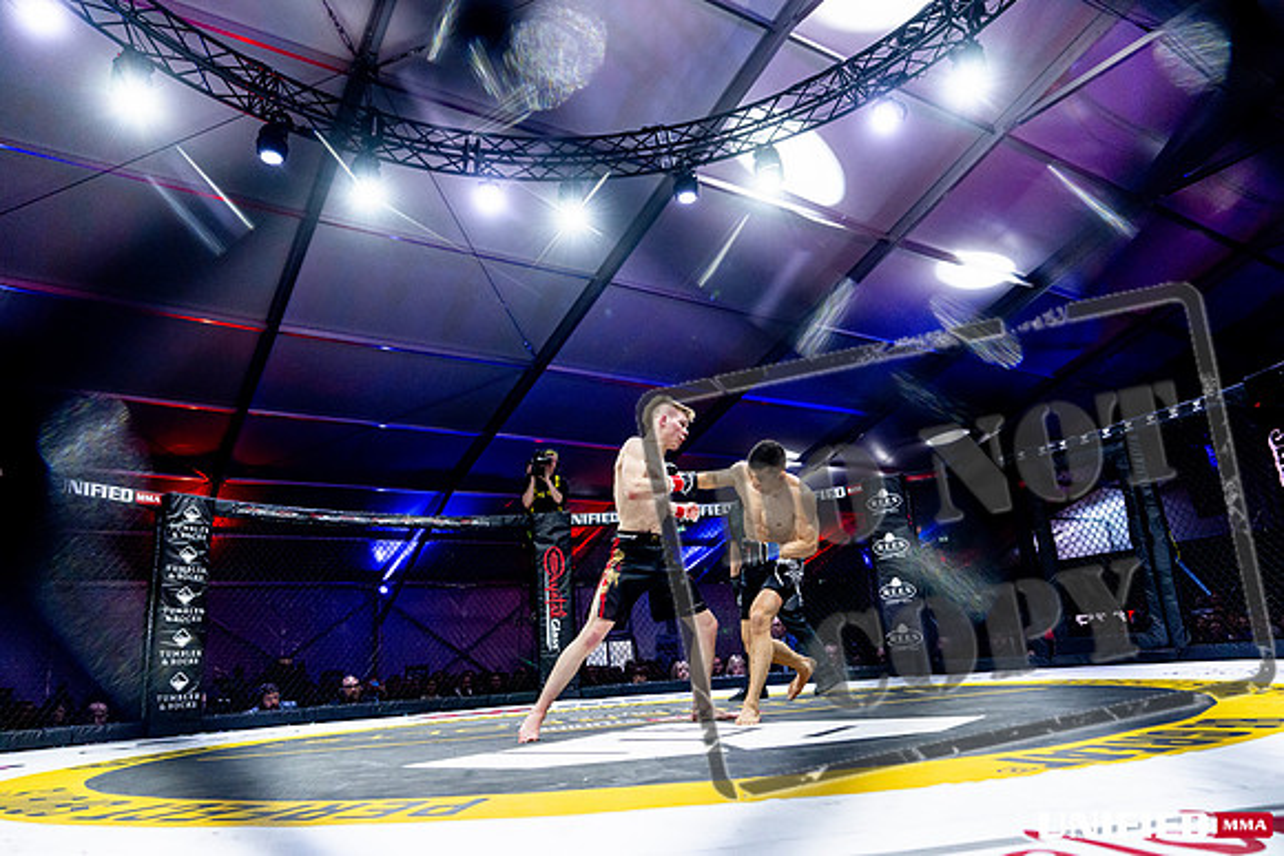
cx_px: 642
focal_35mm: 24
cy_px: 428
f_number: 2.8
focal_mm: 24
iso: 3200
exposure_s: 1/1250
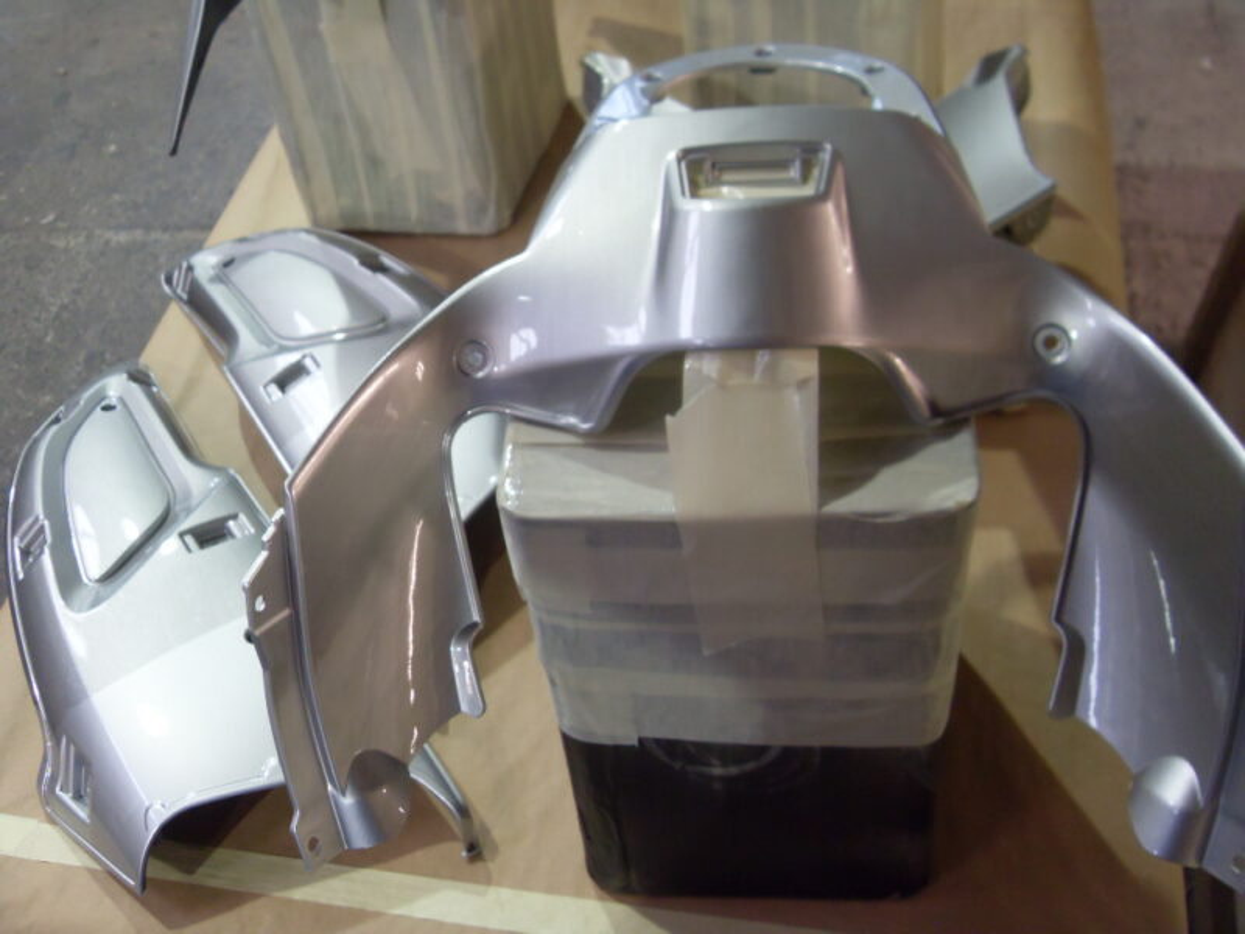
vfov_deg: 40.7
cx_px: 622
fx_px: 1259
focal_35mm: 35
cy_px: 467
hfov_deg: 52.6
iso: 200
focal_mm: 6.3
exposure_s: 1/30
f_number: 2.8
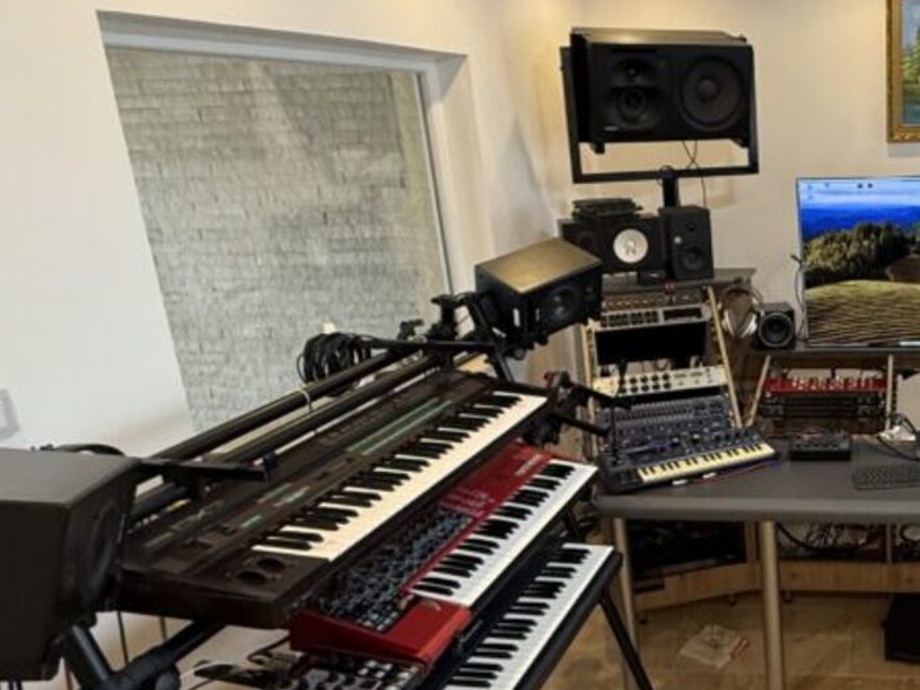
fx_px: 850
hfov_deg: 49.9
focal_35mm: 32
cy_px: 338
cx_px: 845
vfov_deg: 44.2
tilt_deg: -14.6
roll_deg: +1.1
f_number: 2.2
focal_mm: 2.22
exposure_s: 1/50
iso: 250
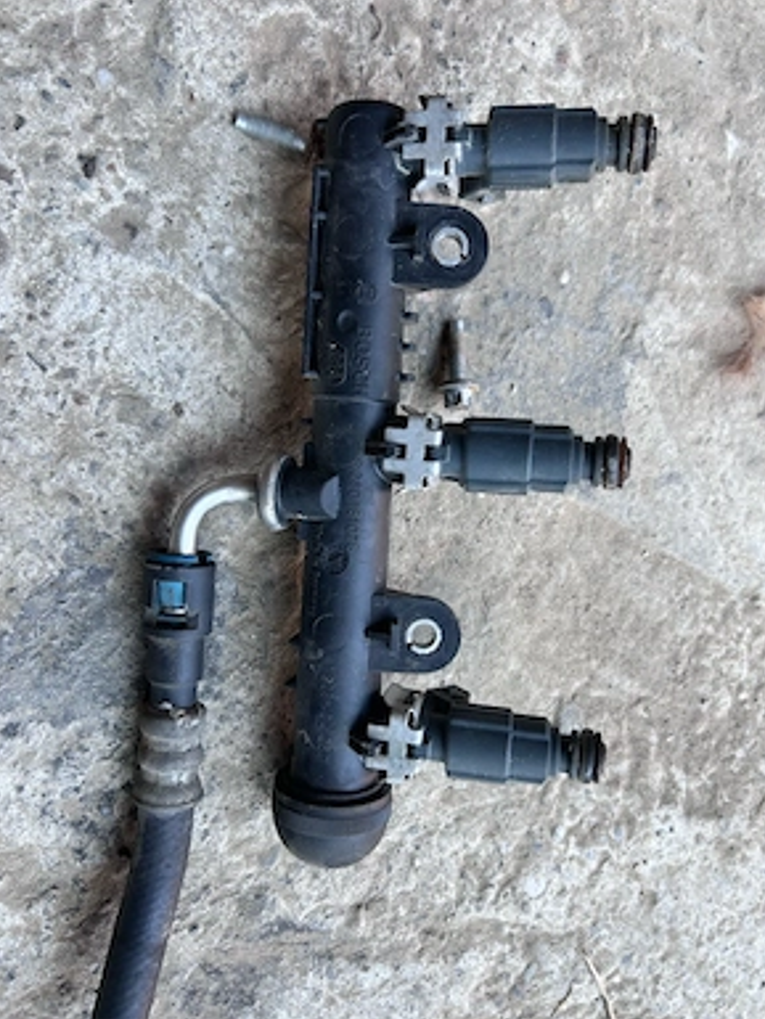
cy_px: 498
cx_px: 392
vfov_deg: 65.3
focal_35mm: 27
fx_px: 795
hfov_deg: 51.4
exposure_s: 1/121
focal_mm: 5.7
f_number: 1.5
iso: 40
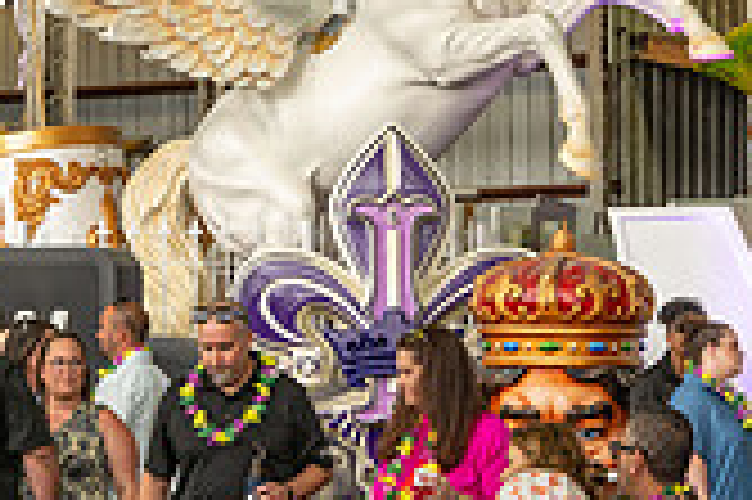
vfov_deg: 8.5
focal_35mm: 160
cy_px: 56
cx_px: 198
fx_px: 3339
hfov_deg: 12.8
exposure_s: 1/60
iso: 500
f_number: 6.3
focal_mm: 46
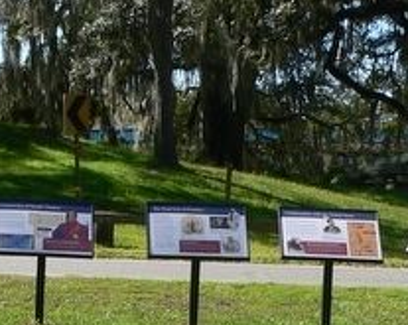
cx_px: 0
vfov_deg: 11.1
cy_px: 398
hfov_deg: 14.0
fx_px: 1640
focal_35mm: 136
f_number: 4
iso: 80
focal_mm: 6
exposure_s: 1/400
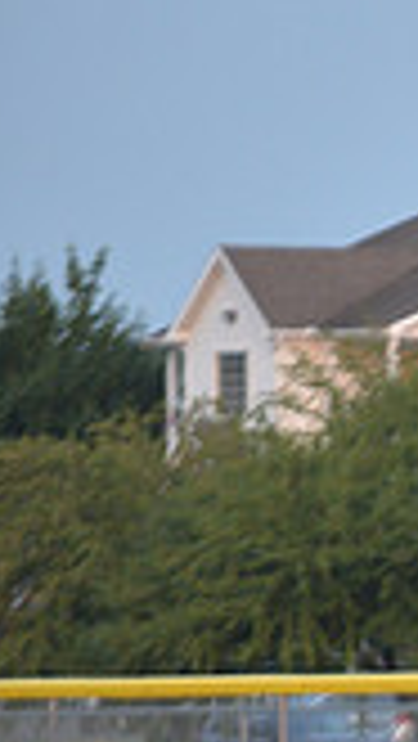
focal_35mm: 737
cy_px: 571
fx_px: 14500
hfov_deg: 1.6
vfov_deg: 2.9
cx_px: 1218
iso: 1000
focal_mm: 200
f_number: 2.8
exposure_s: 1/1600
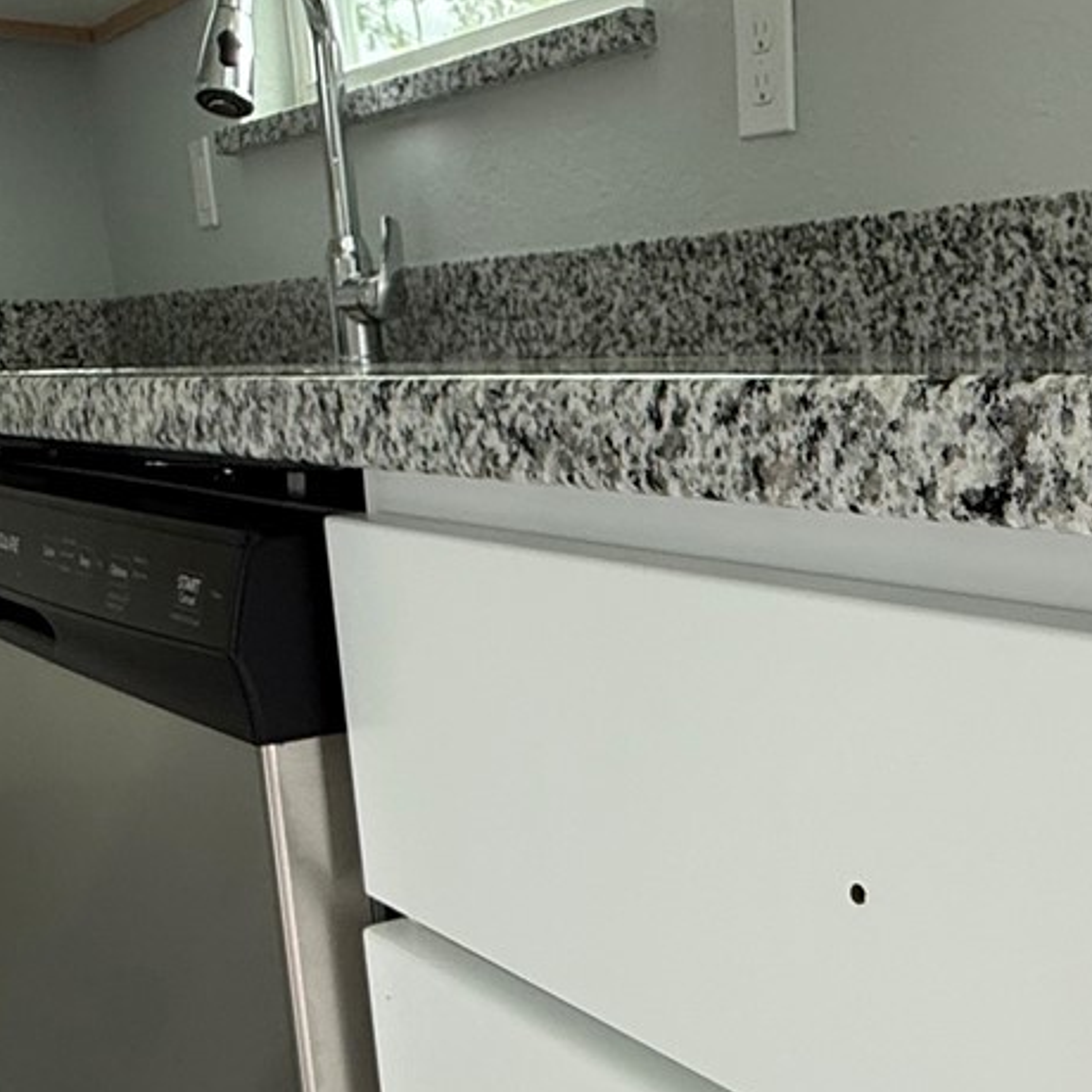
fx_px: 1535
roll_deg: +0.8
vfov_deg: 38.4
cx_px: 852
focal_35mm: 43
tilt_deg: -16.5
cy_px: 793
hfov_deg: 37.9
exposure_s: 1/99
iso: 125
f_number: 2.2
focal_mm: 2.22
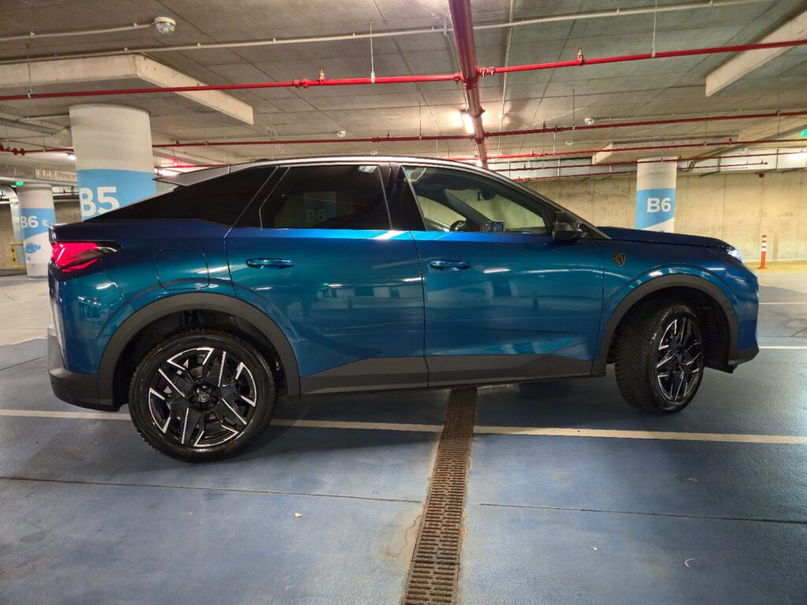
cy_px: 302
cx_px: 404
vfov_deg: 58.9
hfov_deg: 73.9
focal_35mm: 23
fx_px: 536
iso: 800
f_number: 1.8
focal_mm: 5.4
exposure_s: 1/25
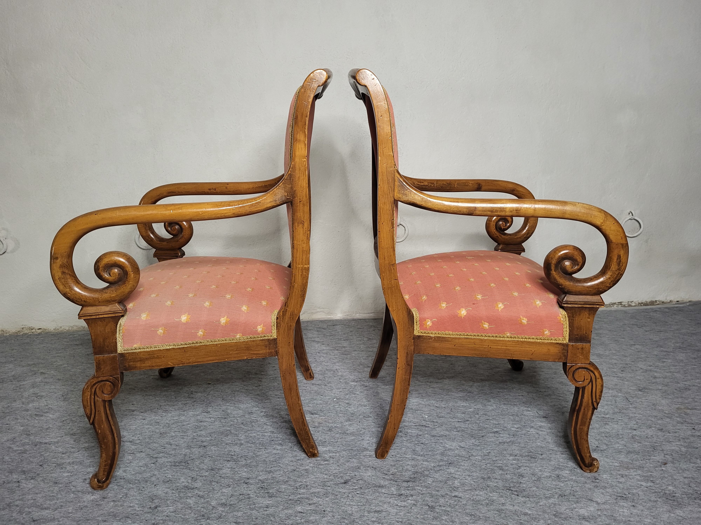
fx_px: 527
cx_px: 350
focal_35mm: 26
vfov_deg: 53.1
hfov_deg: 67.3
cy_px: 262
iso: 250
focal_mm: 5.4
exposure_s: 1/40
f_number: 1.8
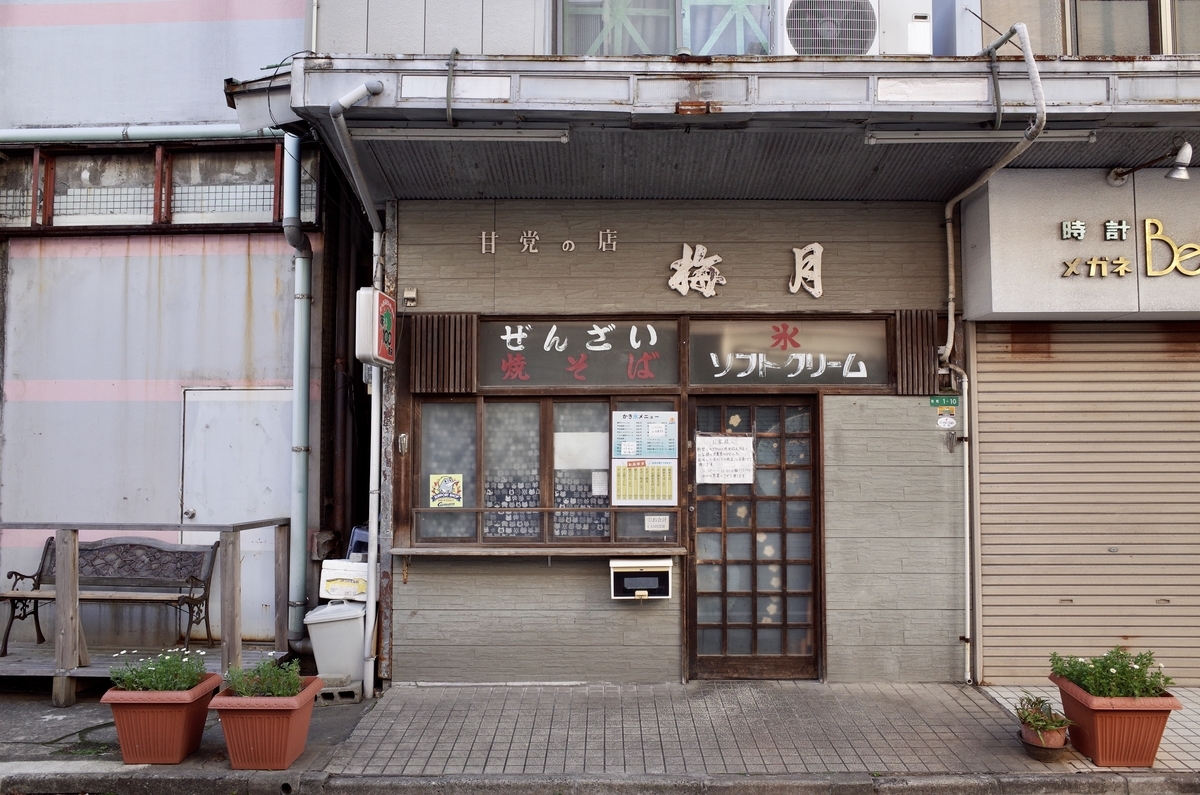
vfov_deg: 46.2
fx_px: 931
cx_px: 600
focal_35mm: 28
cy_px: 398
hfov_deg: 65.6
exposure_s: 1/125
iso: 200
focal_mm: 18.3
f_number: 5
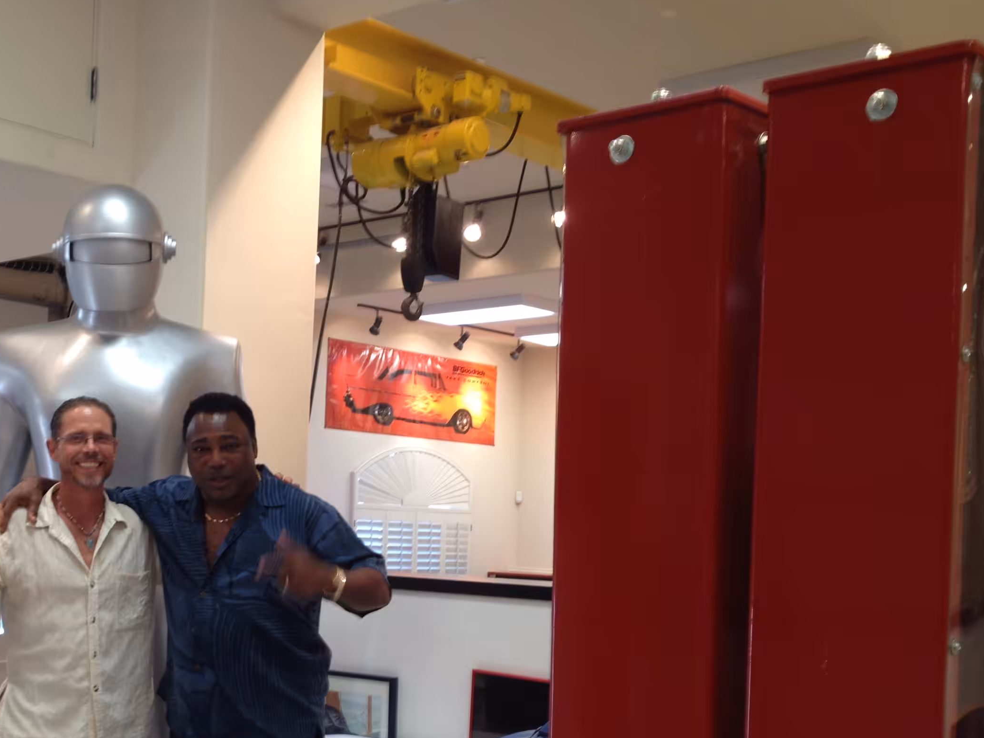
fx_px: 1564
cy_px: 539
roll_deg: -2.7
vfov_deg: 26.3
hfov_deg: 34.1
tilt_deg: -0.8
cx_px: 221
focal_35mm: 55
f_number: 2.4
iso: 50
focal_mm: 4.28
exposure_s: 1/20
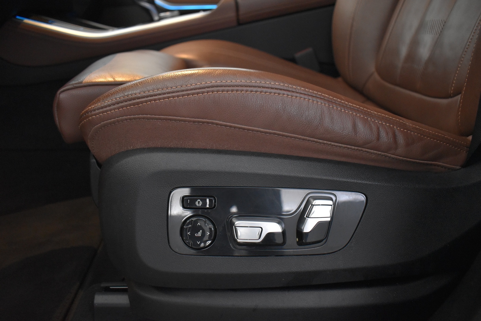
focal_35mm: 27
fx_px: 361
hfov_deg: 67.4
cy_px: 160
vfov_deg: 47.9
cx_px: 240
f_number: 3.5
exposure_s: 1/30
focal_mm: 18
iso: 2800
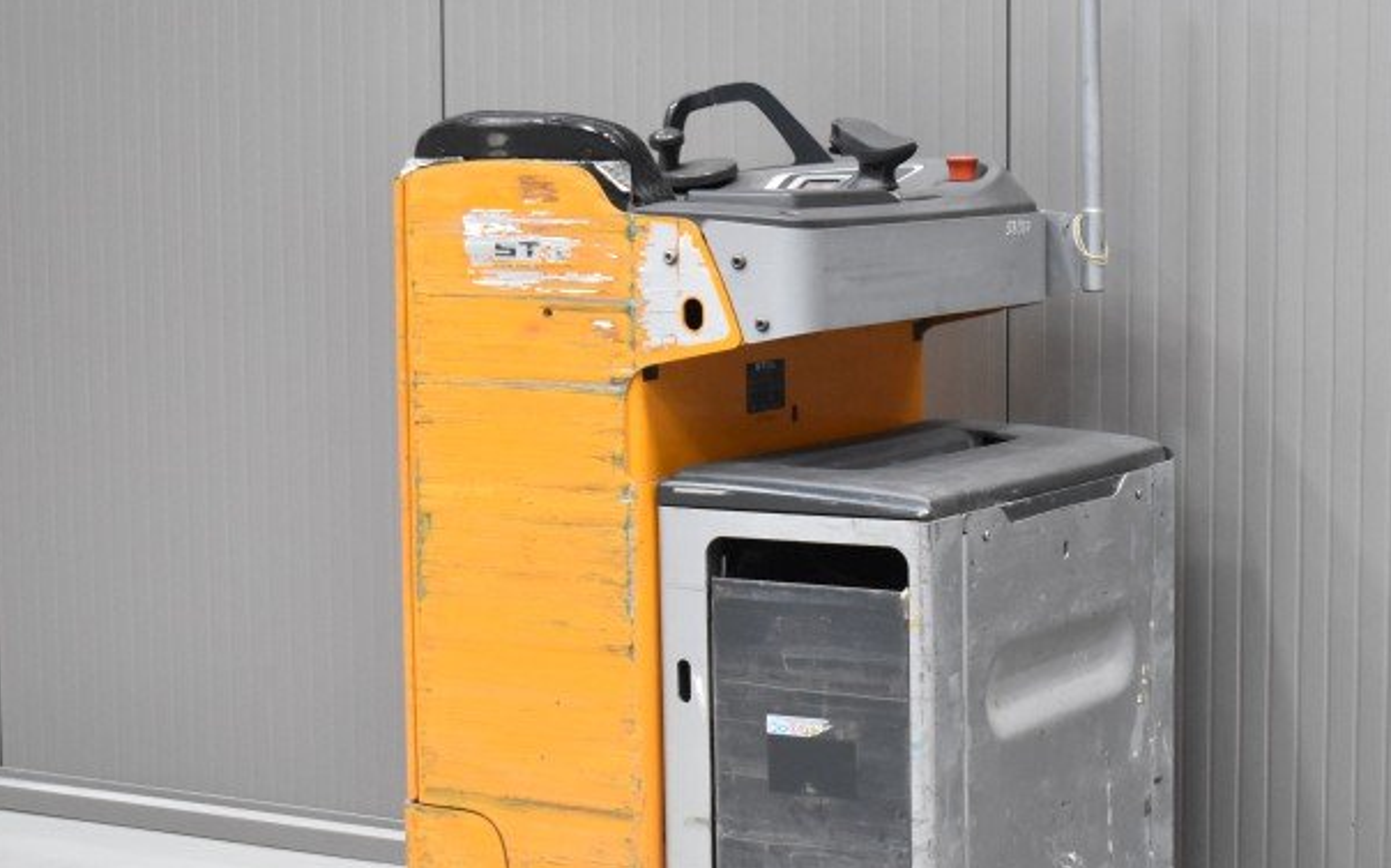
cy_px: 467
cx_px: 1034
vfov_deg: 16.5
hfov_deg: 25.9
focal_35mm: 79
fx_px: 2994
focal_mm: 26
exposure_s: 1/50
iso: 1600
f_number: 4.5
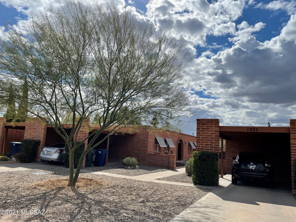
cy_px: 111
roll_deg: -3.9
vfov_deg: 53.1
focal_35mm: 26
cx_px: 148
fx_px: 222
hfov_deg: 67.3
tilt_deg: +10.8
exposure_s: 1/8403
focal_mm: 4.2
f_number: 1.6
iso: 32
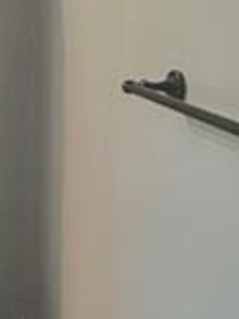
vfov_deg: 27.5
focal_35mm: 69
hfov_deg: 17.8
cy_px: 53
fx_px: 635
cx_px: -170
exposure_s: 1/120
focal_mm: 2.22
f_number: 2.2
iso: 250
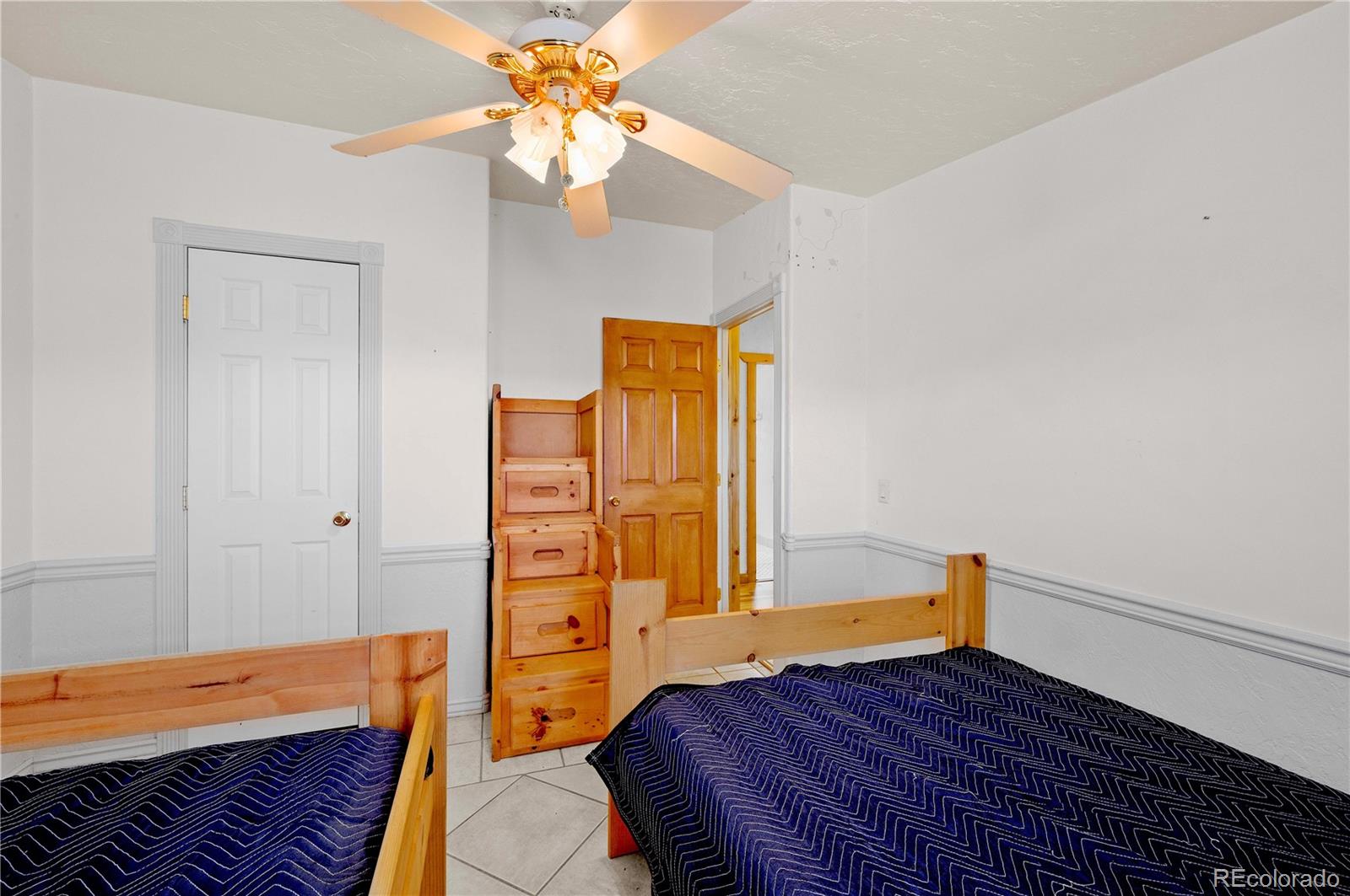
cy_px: 448
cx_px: 675
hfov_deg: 104.3
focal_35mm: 14
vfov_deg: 81.1
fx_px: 524
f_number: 14
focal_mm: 14
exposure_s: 1/1.25
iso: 640
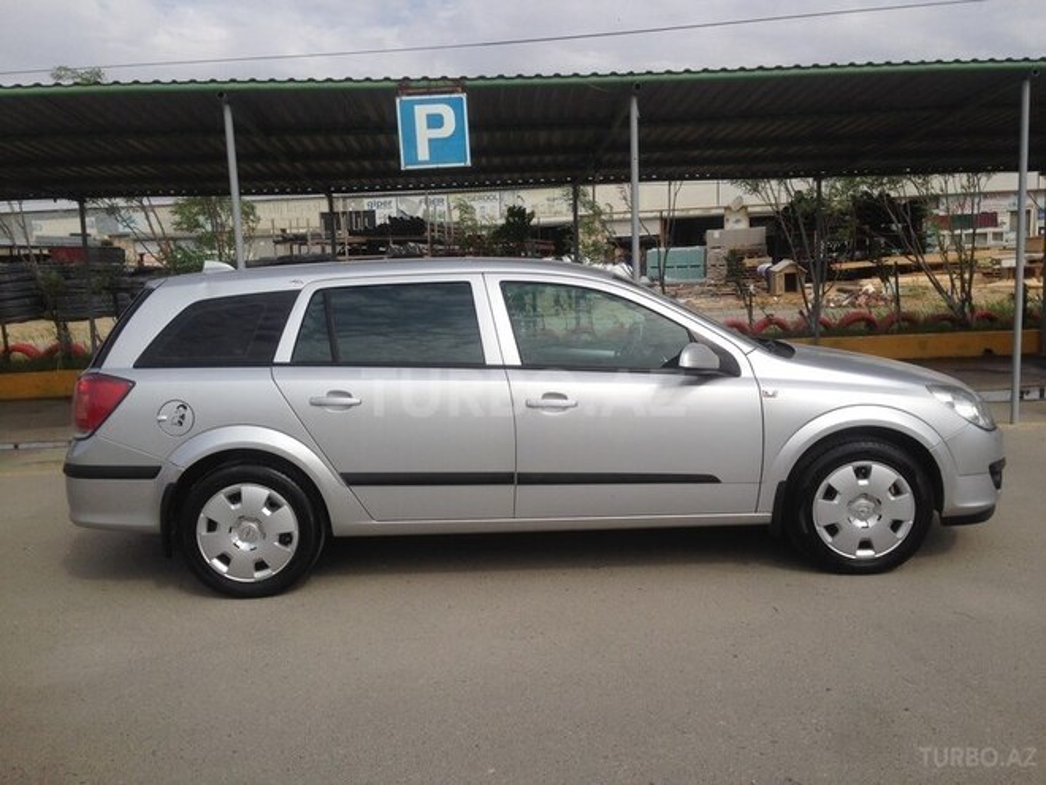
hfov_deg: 55.4
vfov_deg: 42.9
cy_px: 392
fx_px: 997
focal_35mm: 33
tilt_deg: -6.8
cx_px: 523
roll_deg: +2.2
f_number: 2.4
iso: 50
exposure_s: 1/2857
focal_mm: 4.12
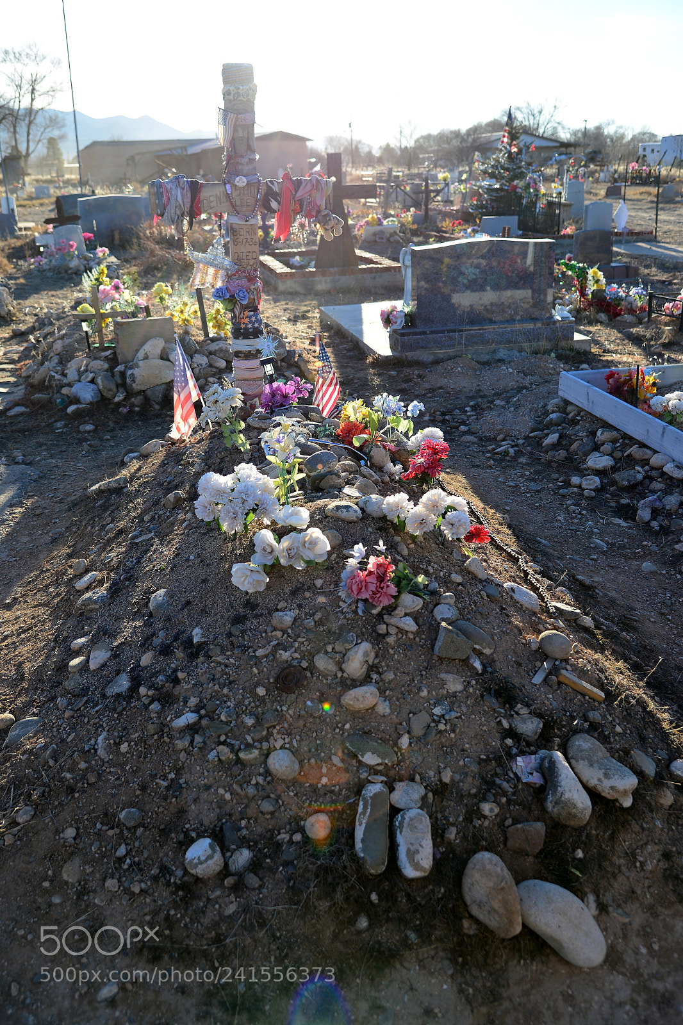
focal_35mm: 28
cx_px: 342
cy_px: 512
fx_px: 797
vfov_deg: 65.5
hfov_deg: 46.4
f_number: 4
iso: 100
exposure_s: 1/400
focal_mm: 28
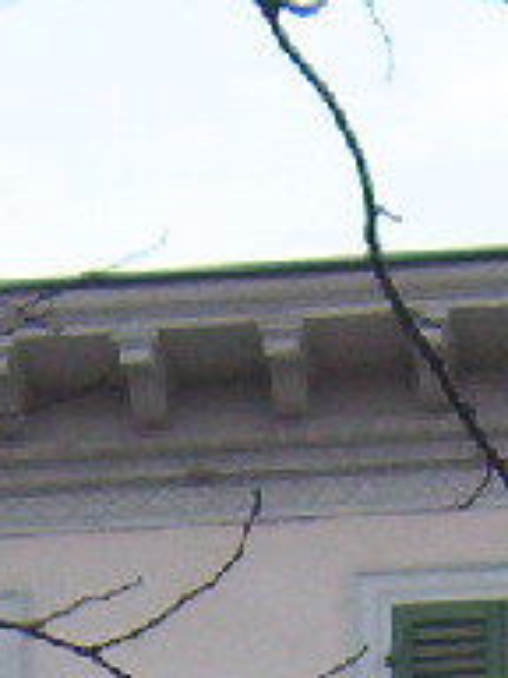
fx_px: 4344
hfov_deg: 6.7
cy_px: 1752
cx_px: 494
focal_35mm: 222
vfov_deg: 8.1
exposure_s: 1/266
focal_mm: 5.54
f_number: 2.76
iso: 100
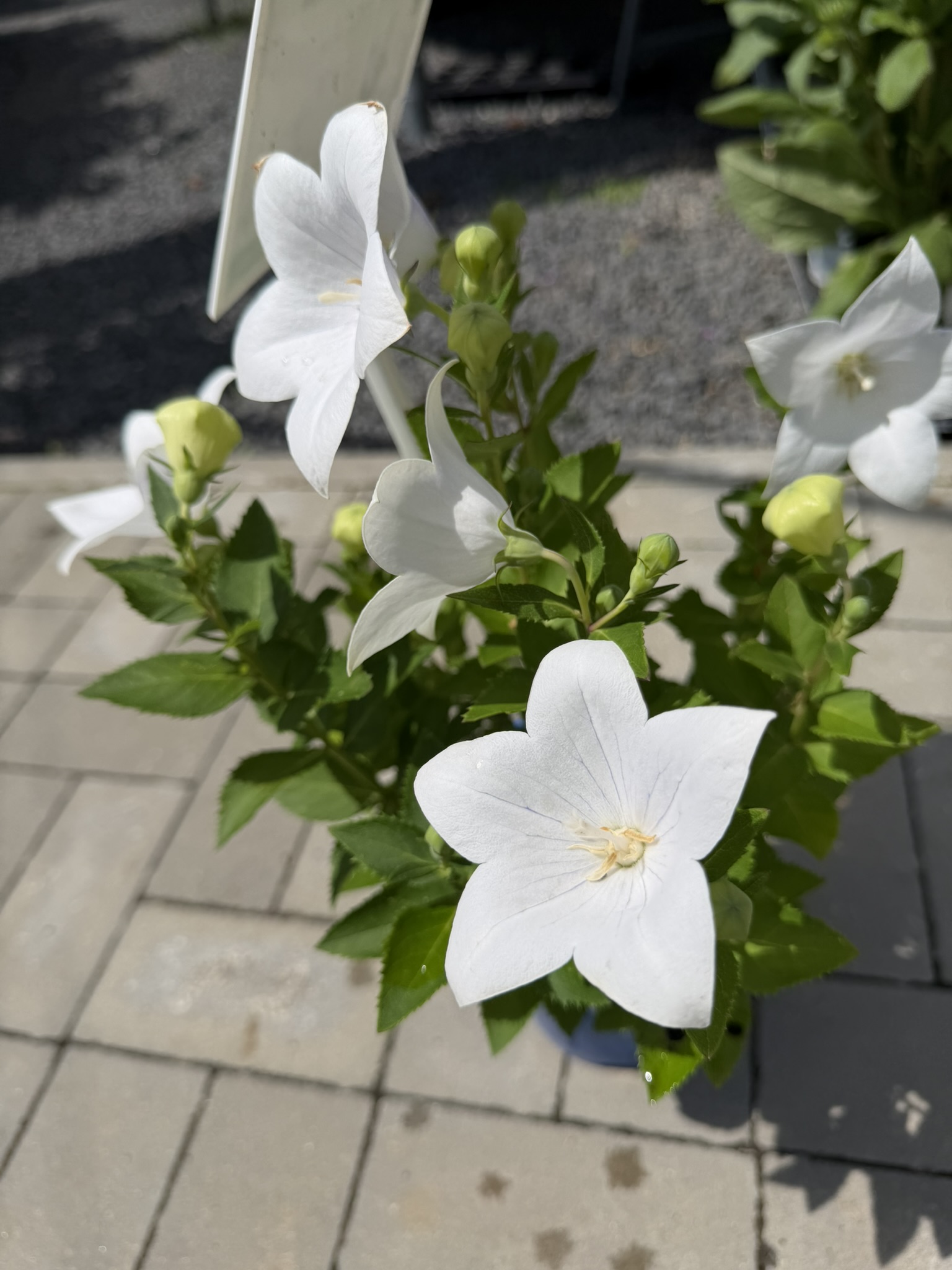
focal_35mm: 24
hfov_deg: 56.8
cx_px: 476
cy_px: 635
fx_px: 880
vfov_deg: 71.6
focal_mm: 6.76
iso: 80
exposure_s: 1/9091
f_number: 1.78
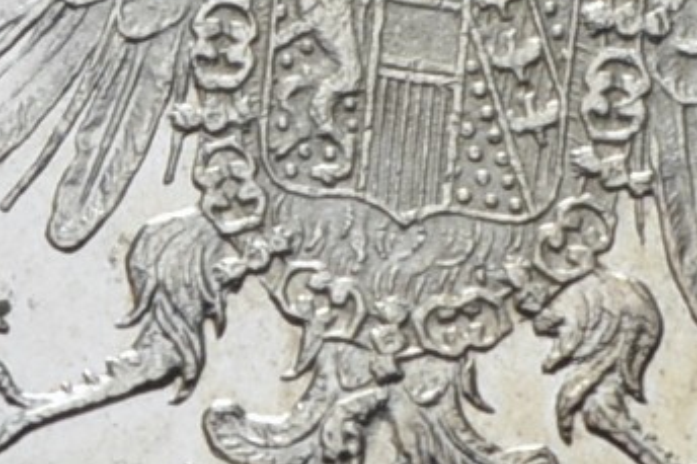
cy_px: -30
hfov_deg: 3.5
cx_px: -551
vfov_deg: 2.3
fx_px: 11409
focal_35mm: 590
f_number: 14
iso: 400
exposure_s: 1/250
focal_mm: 55
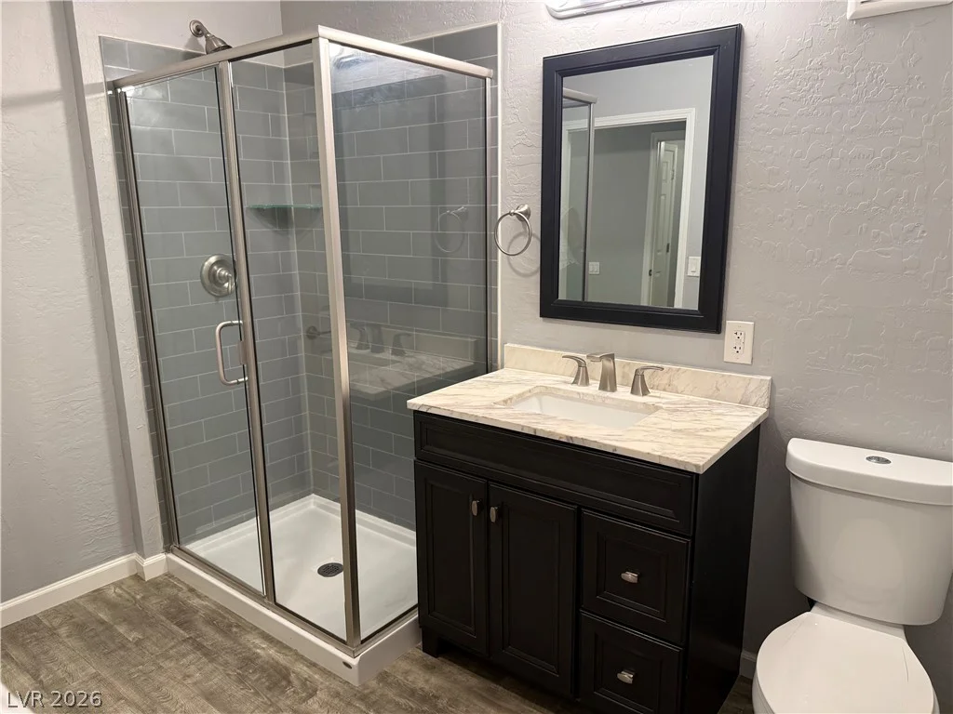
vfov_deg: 56.8
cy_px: 357
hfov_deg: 71.6
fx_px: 661
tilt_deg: -12.2
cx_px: 476
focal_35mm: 24
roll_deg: +0.8
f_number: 1.78
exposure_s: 1/60
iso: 200
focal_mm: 6.76
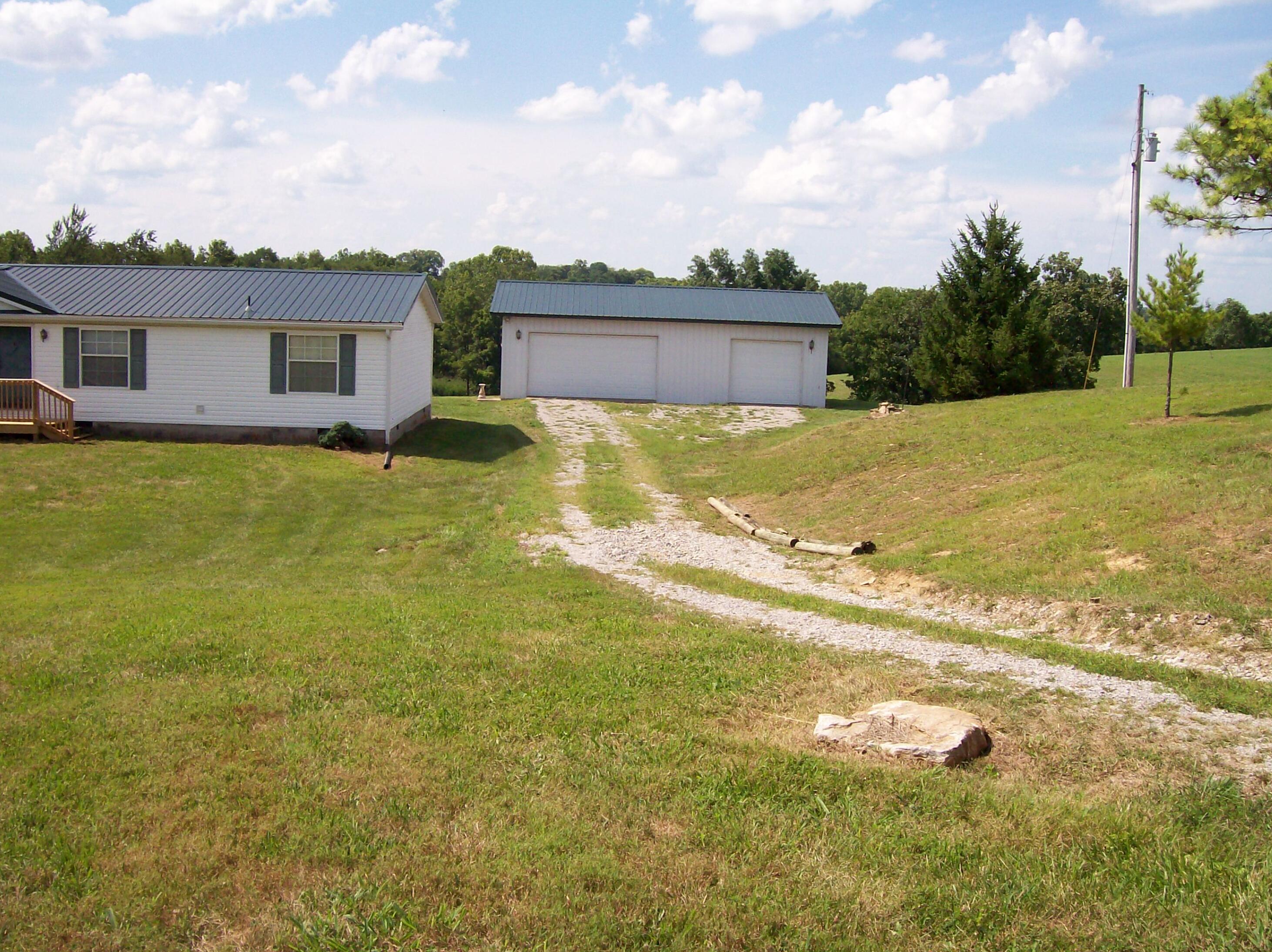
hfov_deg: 50.2
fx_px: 1359
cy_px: 468
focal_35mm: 37
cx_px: 625
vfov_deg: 38.6
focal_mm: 6
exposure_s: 1/707
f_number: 4.8
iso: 80
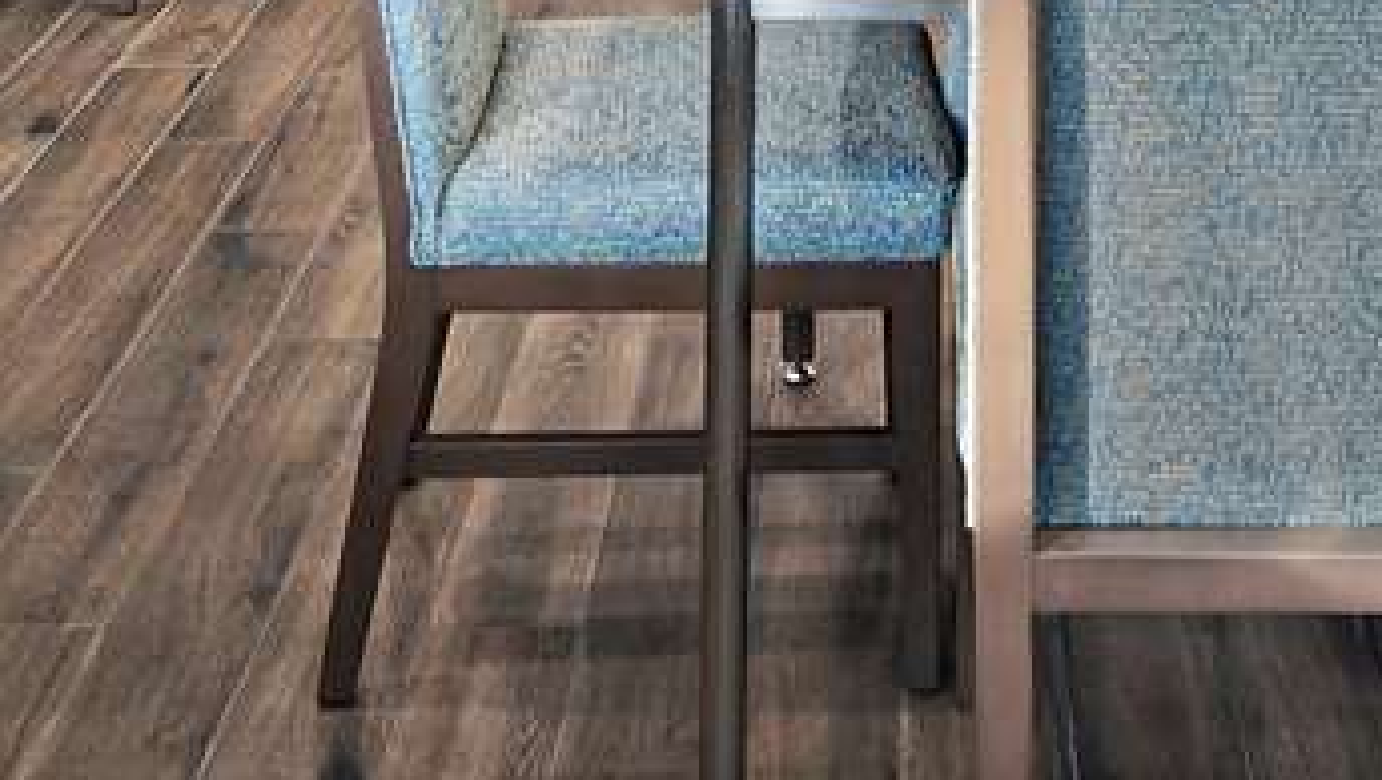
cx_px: 948
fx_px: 2677
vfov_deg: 13.6
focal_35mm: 73
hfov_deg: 28.7
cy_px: -870
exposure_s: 1/25
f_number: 8
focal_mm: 16
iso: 125
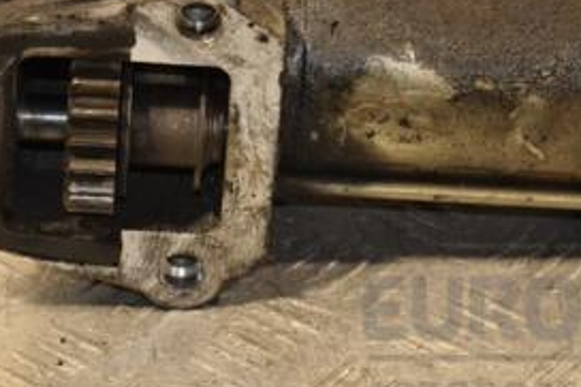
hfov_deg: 10.0
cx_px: 323
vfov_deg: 6.7
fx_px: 3306
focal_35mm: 205
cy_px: 24
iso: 800
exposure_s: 1/100
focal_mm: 62
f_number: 5.3
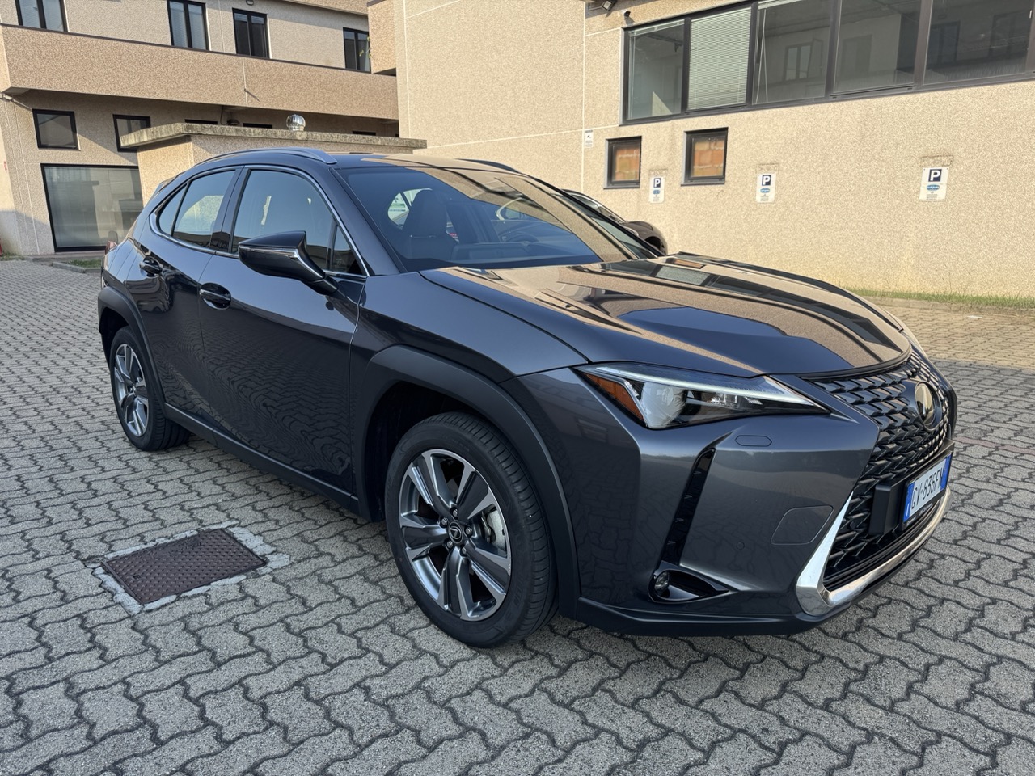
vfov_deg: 56.8
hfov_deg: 71.6
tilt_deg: -14.5
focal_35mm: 24
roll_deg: +0.7
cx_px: 518
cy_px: 388
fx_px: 718
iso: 80
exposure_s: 1/2252
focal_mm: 6.76
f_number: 1.78
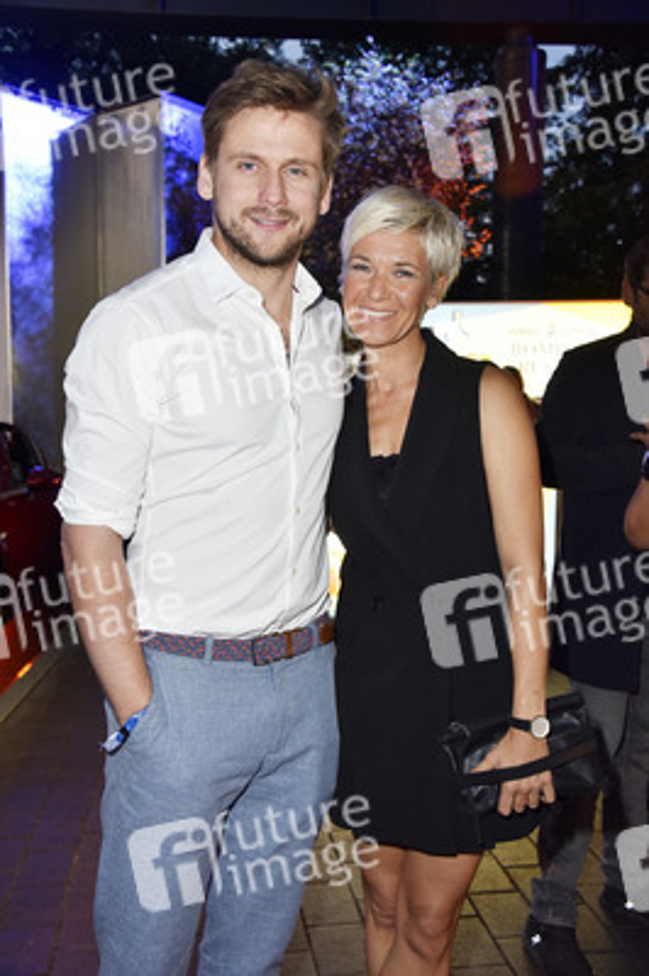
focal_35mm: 36
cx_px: 324
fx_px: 975
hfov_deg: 36.8
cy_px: 488
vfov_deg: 53.2
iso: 800
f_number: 5.6
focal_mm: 36
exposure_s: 1/80
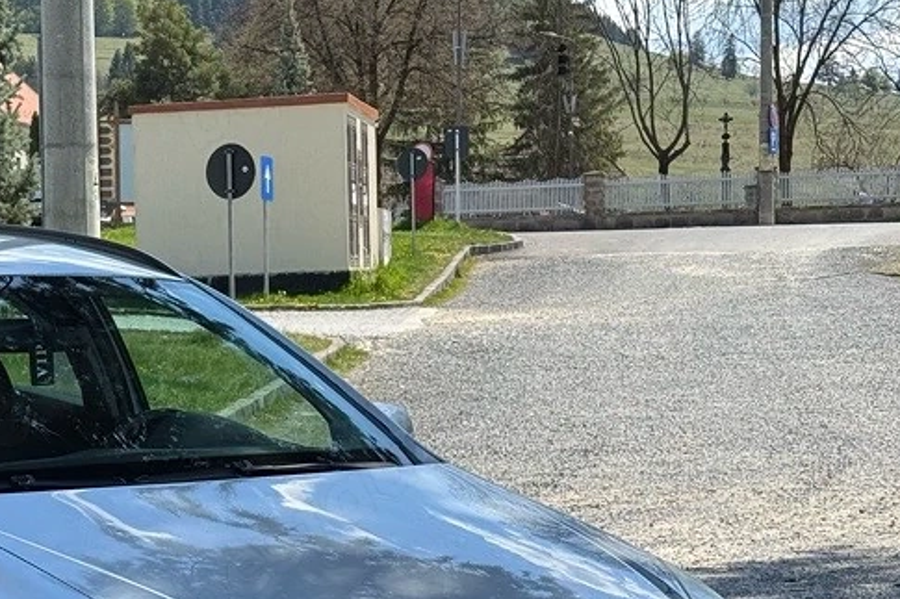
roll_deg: +2.1
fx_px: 2574
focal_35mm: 103
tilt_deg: -3.5
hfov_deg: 19.4
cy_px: 501
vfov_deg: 13.2
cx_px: 74
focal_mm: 6.76
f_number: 1.78
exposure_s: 1/2415
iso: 64
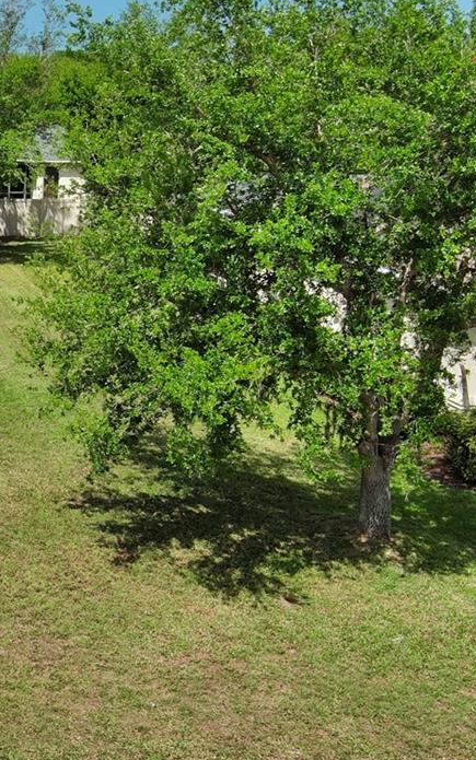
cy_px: 369
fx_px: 1410
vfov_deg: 30.2
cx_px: -193
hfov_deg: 17.6
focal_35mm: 68
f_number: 9
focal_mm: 10.57
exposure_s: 1/400
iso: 100
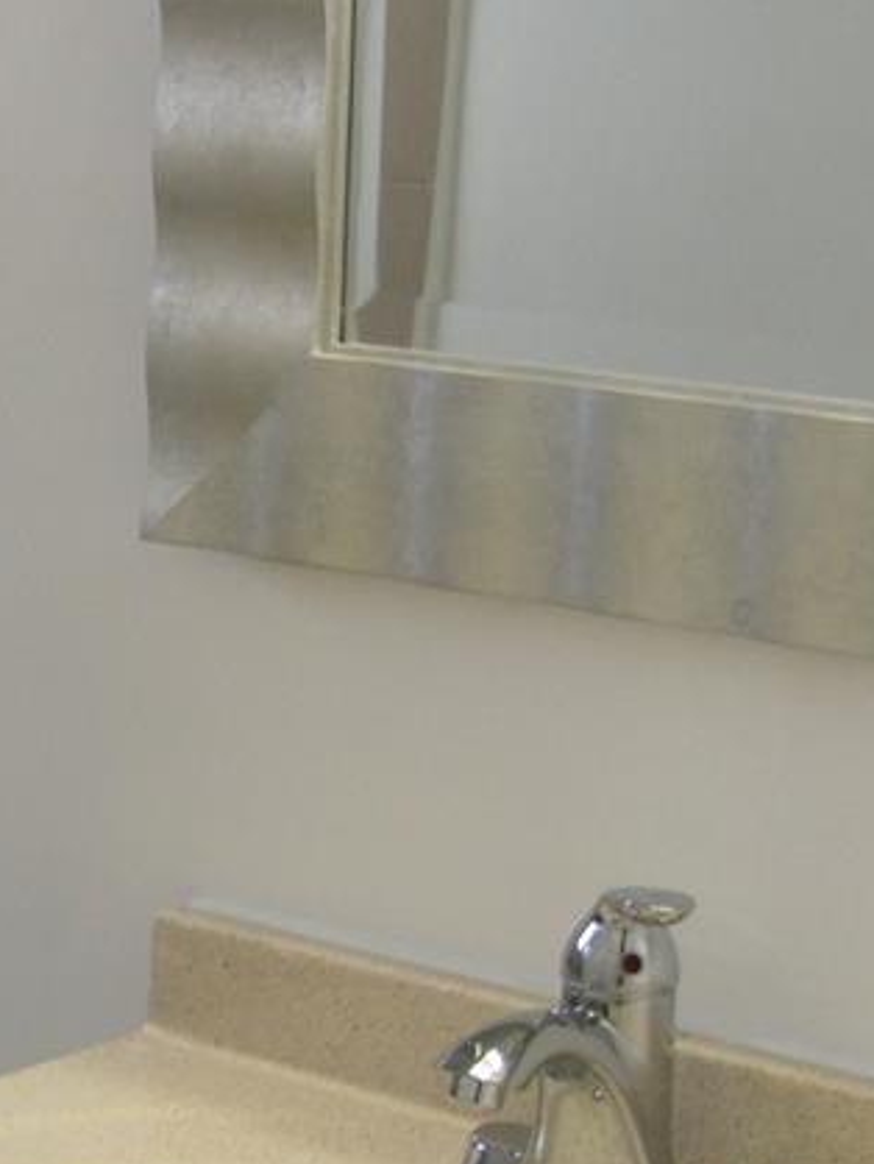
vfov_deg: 17.9
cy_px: 863
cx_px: -159
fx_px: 3666
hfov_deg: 13.3
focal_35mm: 109
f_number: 2.8
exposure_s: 1/100
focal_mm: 7.9
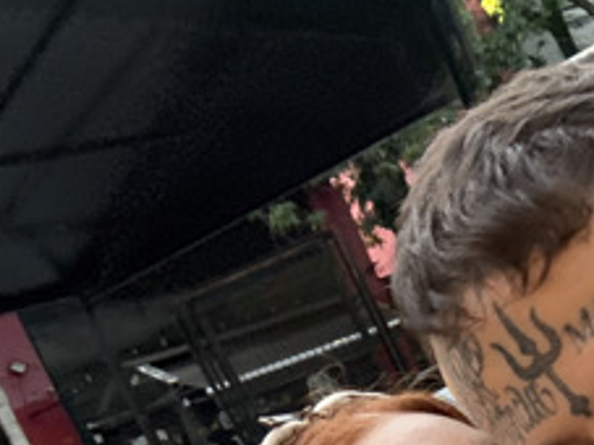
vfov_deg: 18.7
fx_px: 1218
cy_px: 632
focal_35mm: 71
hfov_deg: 25.9
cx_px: 604
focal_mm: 2.69
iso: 160
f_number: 1.9
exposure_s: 1/50
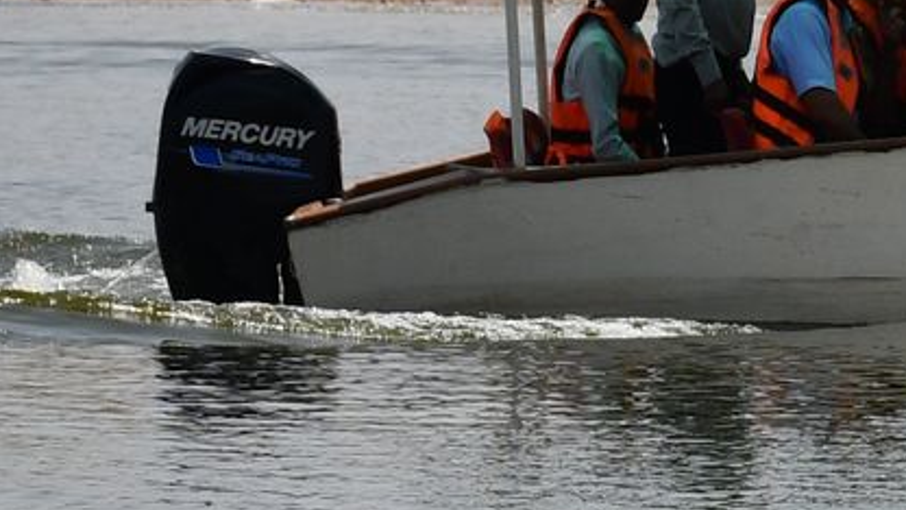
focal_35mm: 363
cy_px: -194
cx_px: 1093
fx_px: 8721
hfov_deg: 5.9
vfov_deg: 3.3
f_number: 7.1
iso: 250
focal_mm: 80
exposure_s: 1/2000
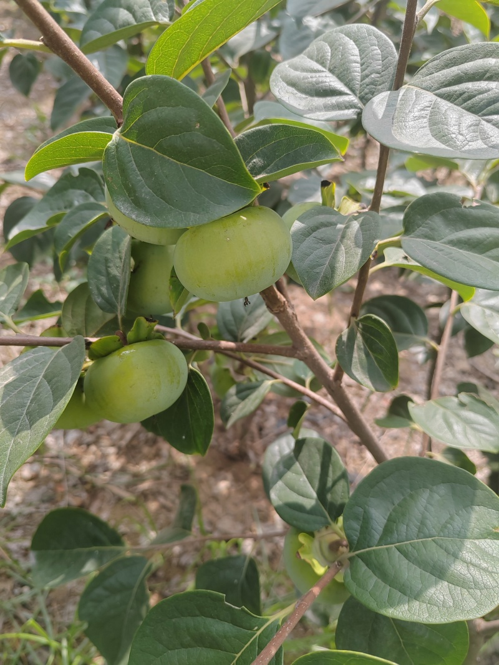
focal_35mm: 27
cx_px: 250
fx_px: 519
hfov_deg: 51.3
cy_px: 332
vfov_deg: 65.3
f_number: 1.9
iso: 100
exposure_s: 1/540
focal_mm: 5.52
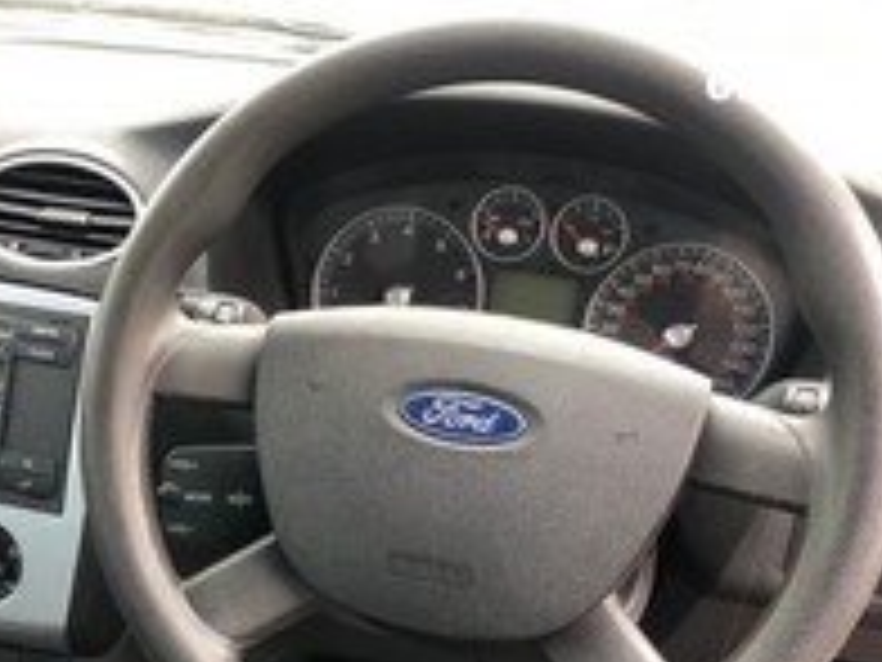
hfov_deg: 37.4
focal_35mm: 50
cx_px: 243
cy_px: 581
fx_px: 1274
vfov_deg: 28.1
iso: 20
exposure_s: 1/40
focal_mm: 4
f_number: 1.8
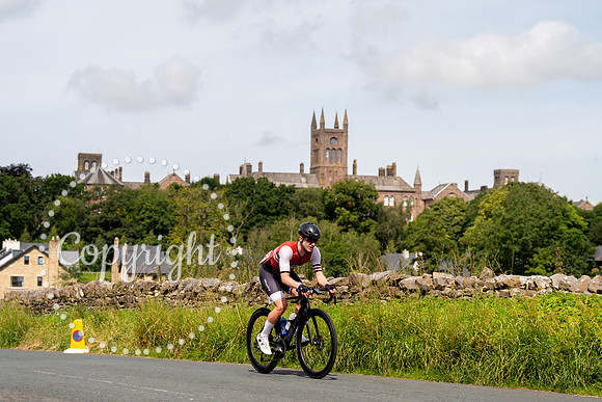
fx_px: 1171
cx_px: 301
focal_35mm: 70
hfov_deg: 28.8
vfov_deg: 19.5
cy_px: 201
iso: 100
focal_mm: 70
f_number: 4.5
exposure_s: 1/800
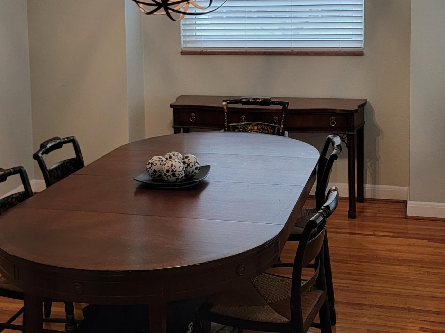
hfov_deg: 34.3
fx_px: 720
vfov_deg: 25.5
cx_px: 199
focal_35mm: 56
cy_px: 55
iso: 250
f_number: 1.8
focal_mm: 6.7
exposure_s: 1/60
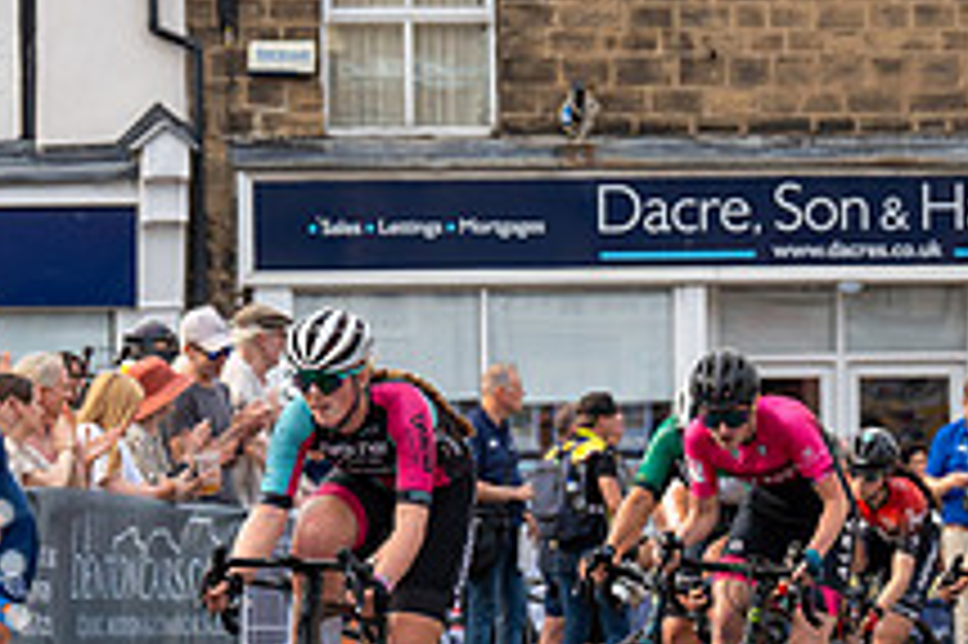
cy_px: 394
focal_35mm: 254
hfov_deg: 8.1
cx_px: 306
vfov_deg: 5.4
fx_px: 6824
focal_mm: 94
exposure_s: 1/1000
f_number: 4.5
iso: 500
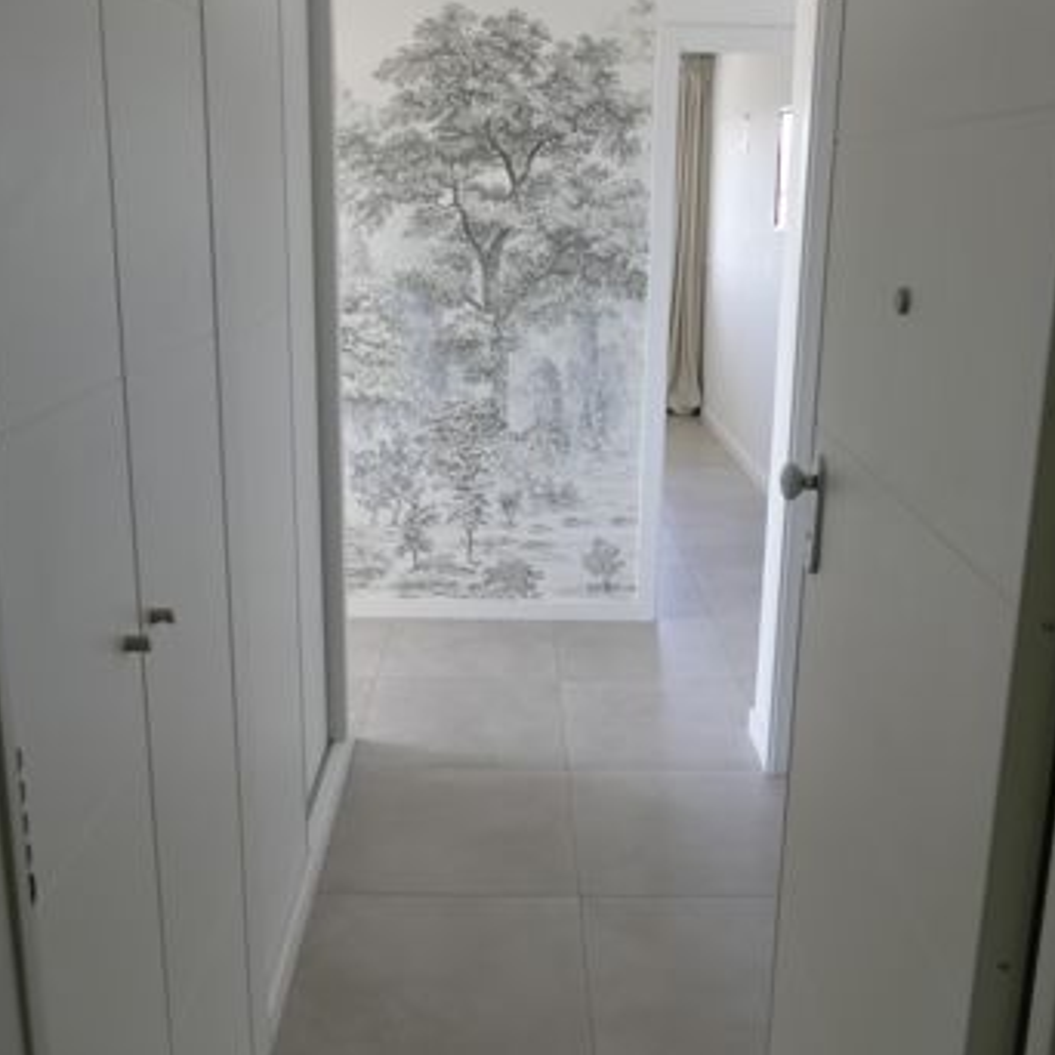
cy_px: 457
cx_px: 531
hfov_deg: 49.7
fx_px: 1138
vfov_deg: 49.6
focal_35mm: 33
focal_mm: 9.12
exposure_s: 1/60
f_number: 2.8
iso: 200
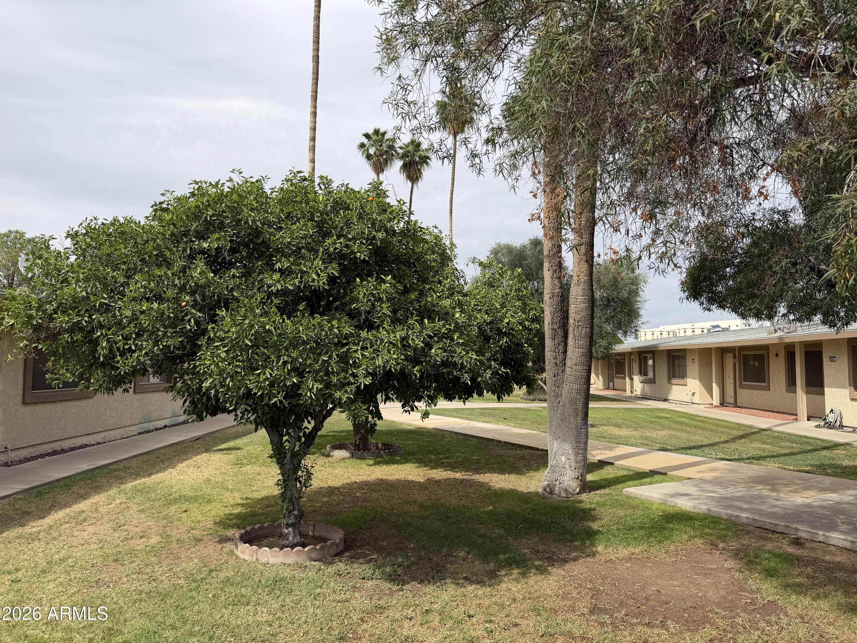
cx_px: 428
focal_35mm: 24
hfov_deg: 71.6
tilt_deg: +4.8
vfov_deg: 56.8
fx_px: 594
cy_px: 322
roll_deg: -0.7
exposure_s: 1/4405
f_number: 1.78
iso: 80
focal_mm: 6.76
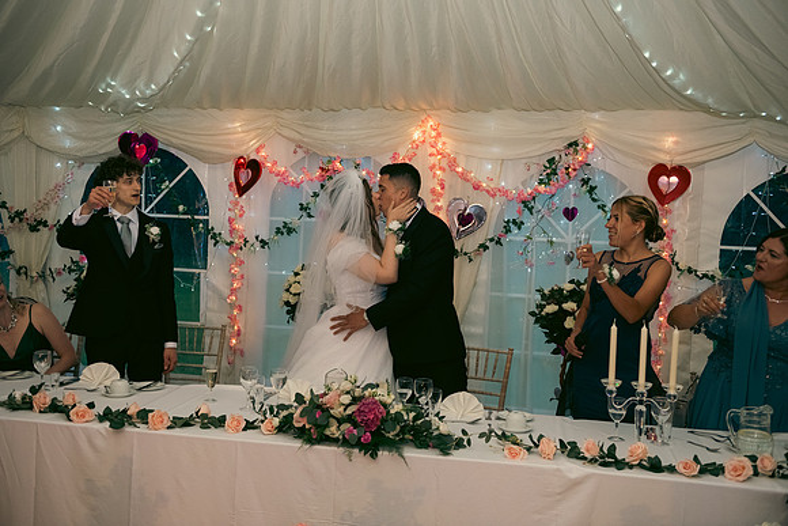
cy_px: 263
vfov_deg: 36.9
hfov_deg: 53.1
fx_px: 788
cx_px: 394
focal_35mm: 36
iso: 800
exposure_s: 1/160
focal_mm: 36
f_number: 3.5
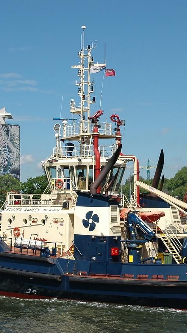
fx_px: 715
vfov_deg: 26.2
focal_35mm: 81
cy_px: 166
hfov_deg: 14.9
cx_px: 125
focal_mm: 34
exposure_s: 1/400
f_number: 10
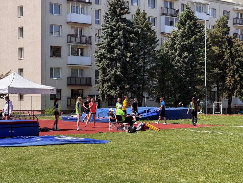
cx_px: 125
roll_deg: +0.4
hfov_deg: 24.4
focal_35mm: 80
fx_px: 562
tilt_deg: +1.6
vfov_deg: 18.5
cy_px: 92
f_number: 2.8
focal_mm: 9
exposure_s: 1/467
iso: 25
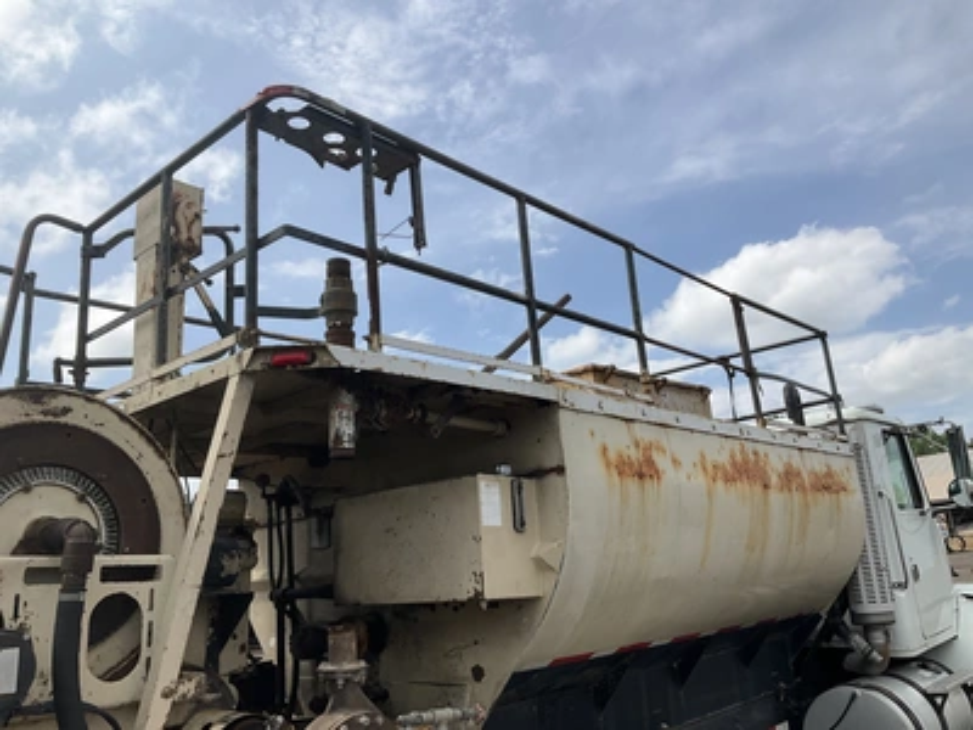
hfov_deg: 61.7
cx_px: 486
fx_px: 815
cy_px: 365
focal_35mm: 29
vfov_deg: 48.2
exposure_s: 1/3322
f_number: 1.8
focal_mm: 3
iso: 25
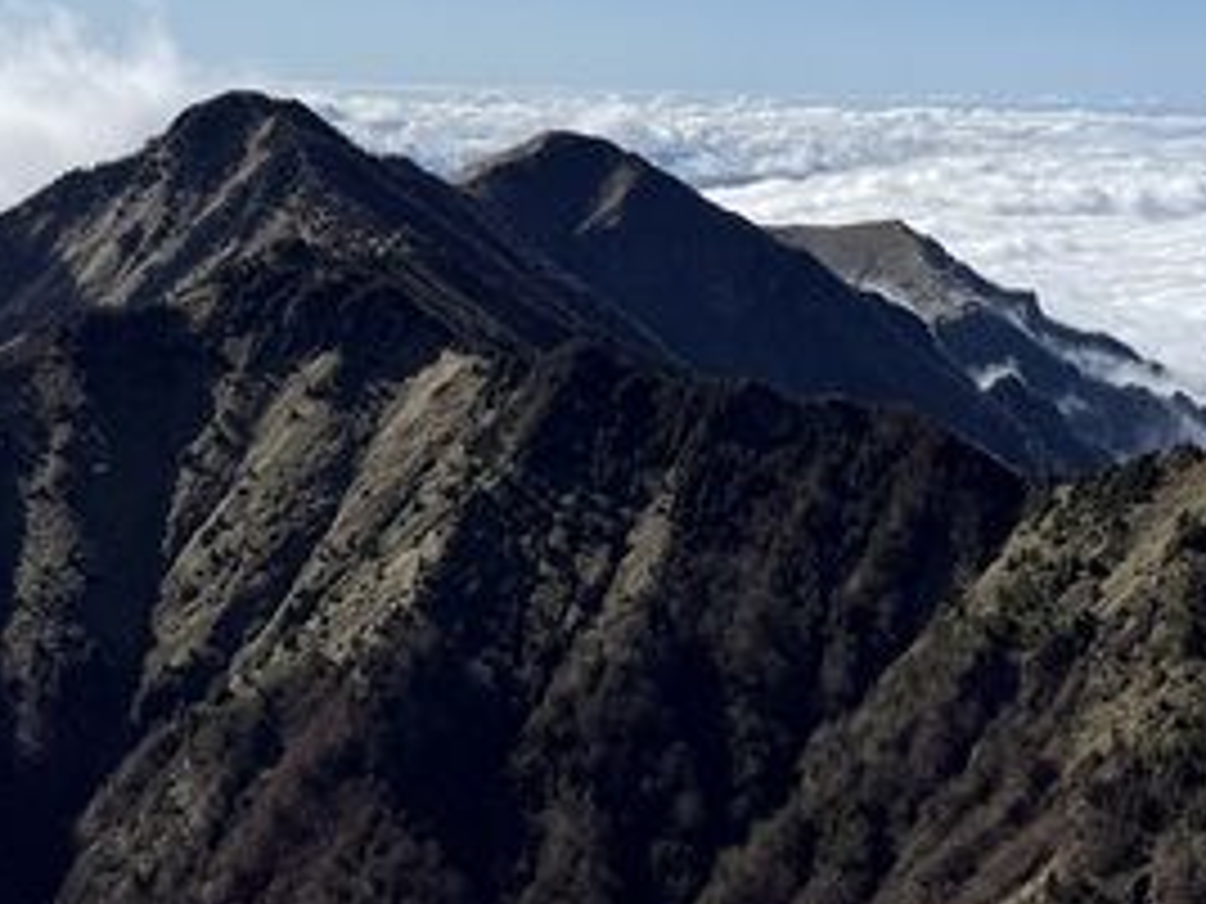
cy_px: 277
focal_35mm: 73
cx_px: 1163
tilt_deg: -5.7
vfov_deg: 20.1
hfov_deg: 25.5
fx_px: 2543
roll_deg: -1.5
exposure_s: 1/10309
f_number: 1.78
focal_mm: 6.76
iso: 80
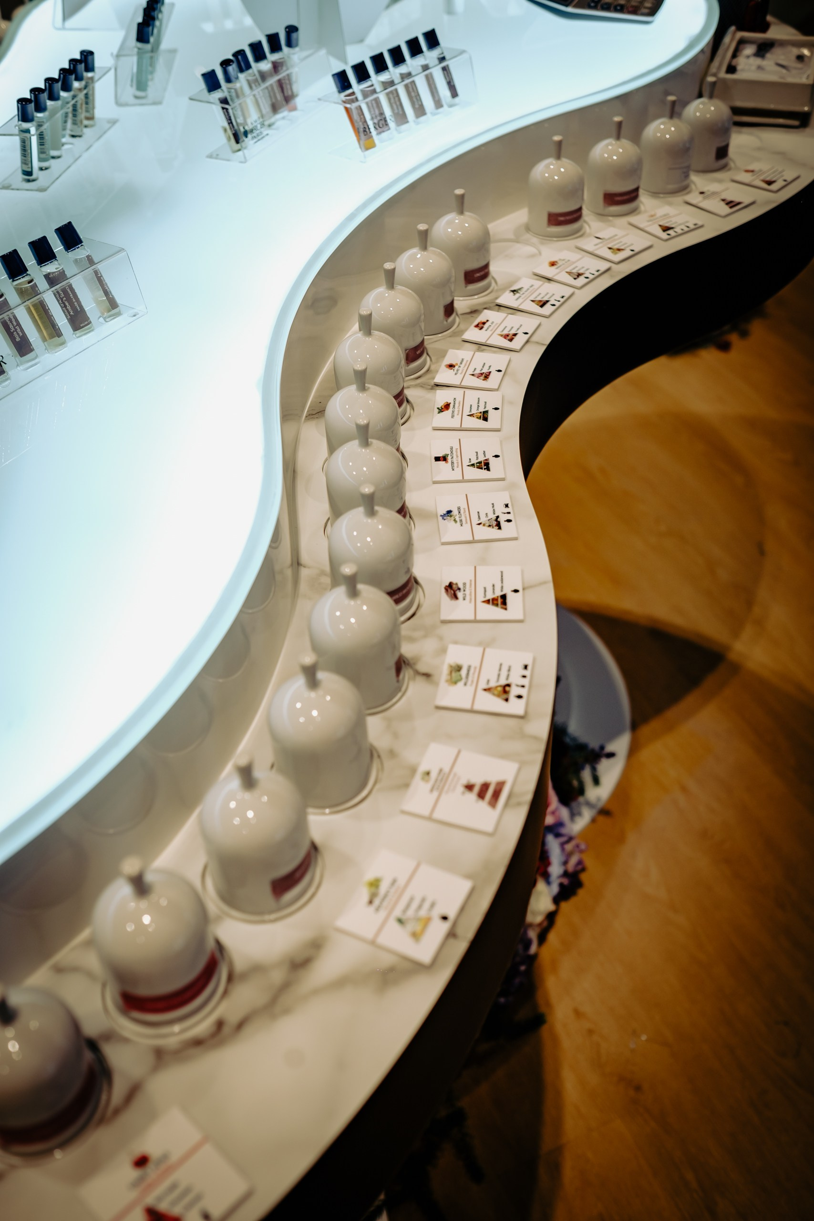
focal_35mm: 35
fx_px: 1187
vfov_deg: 54.4
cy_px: 610
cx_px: 407
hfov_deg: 37.9
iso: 200
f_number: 2.8
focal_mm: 23
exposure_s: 1/250
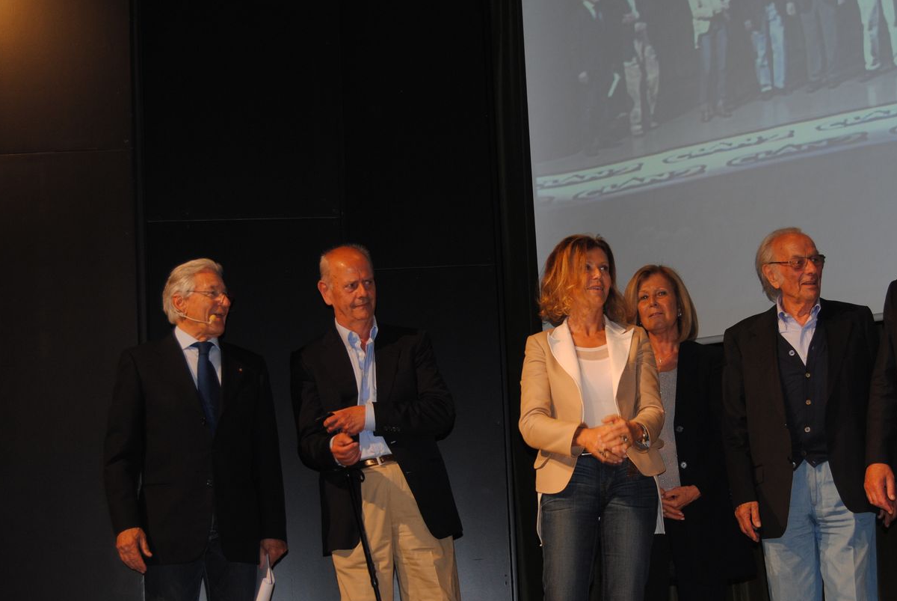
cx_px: 505
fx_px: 1896
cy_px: 375
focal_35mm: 76
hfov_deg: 26.6
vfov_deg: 18.0
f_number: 4.8
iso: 200
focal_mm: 38
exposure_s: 1/60
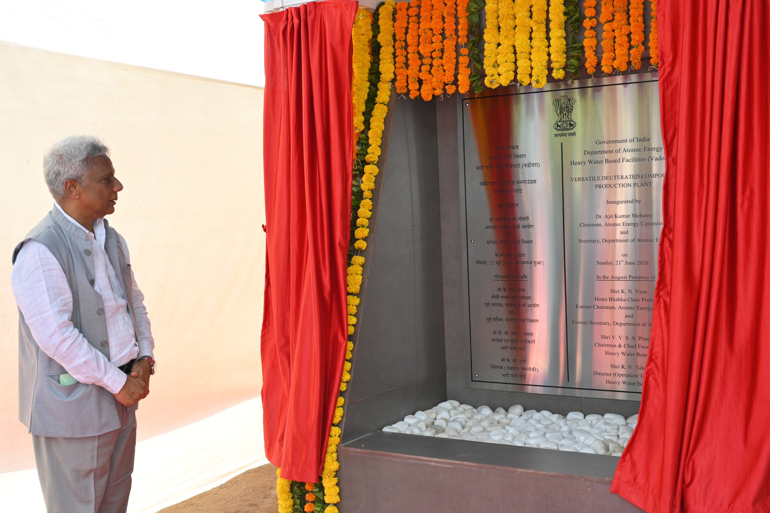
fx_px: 941
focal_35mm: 44
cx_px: 385
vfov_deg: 30.5
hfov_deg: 44.5
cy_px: 256
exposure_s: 1/160
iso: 400
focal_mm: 44
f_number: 6.3
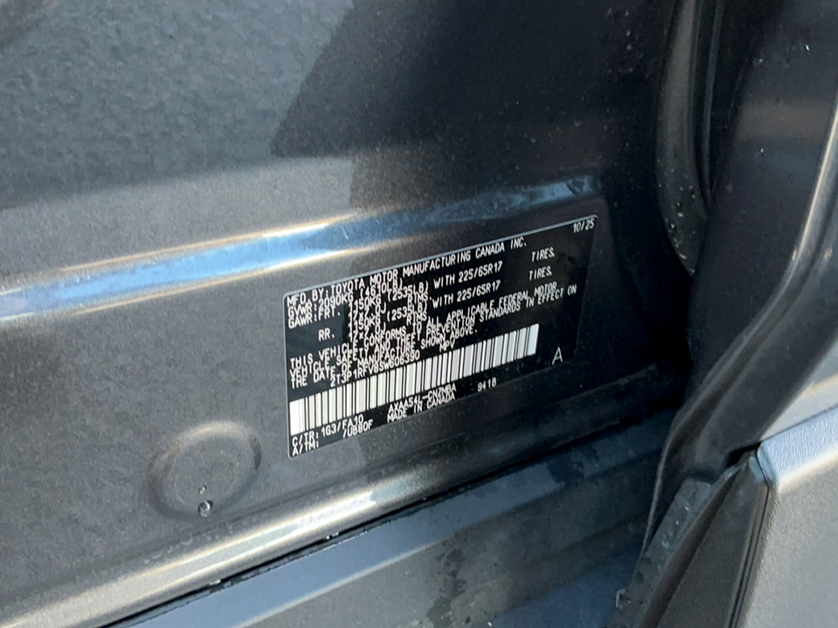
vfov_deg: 46.8
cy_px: 314
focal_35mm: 30
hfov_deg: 60.0
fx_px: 726
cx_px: 419
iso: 125
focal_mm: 3
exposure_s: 1/60
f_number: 1.8
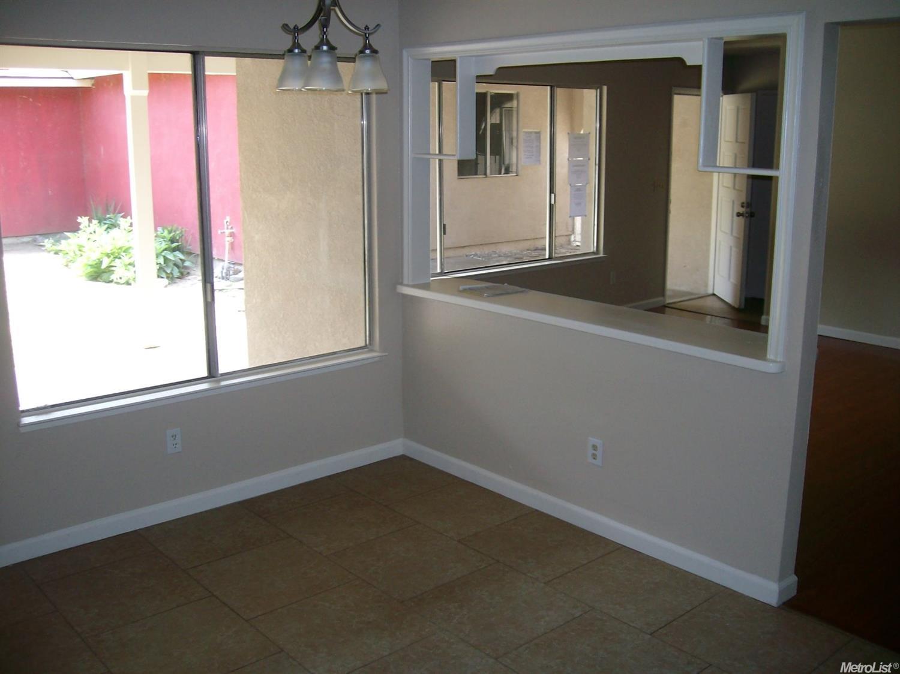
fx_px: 910
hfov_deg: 52.6
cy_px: 337
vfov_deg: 40.7
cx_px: 450
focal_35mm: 35
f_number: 2.8
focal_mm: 5.8
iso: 86
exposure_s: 1/40
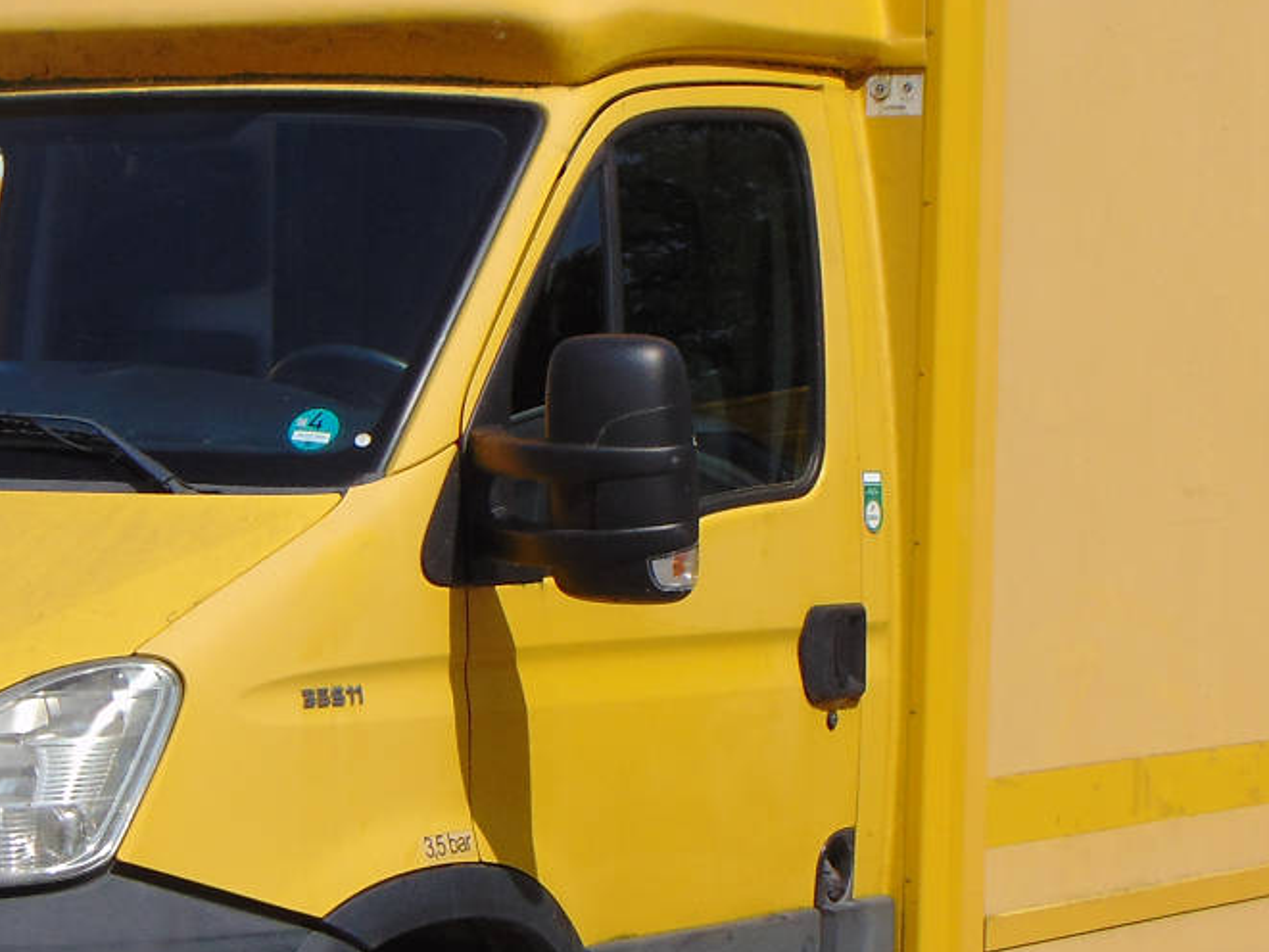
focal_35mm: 121
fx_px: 4437
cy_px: 591
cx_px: 522
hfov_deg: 16.3
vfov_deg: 12.2
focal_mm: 9
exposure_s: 1/250
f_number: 9
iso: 80
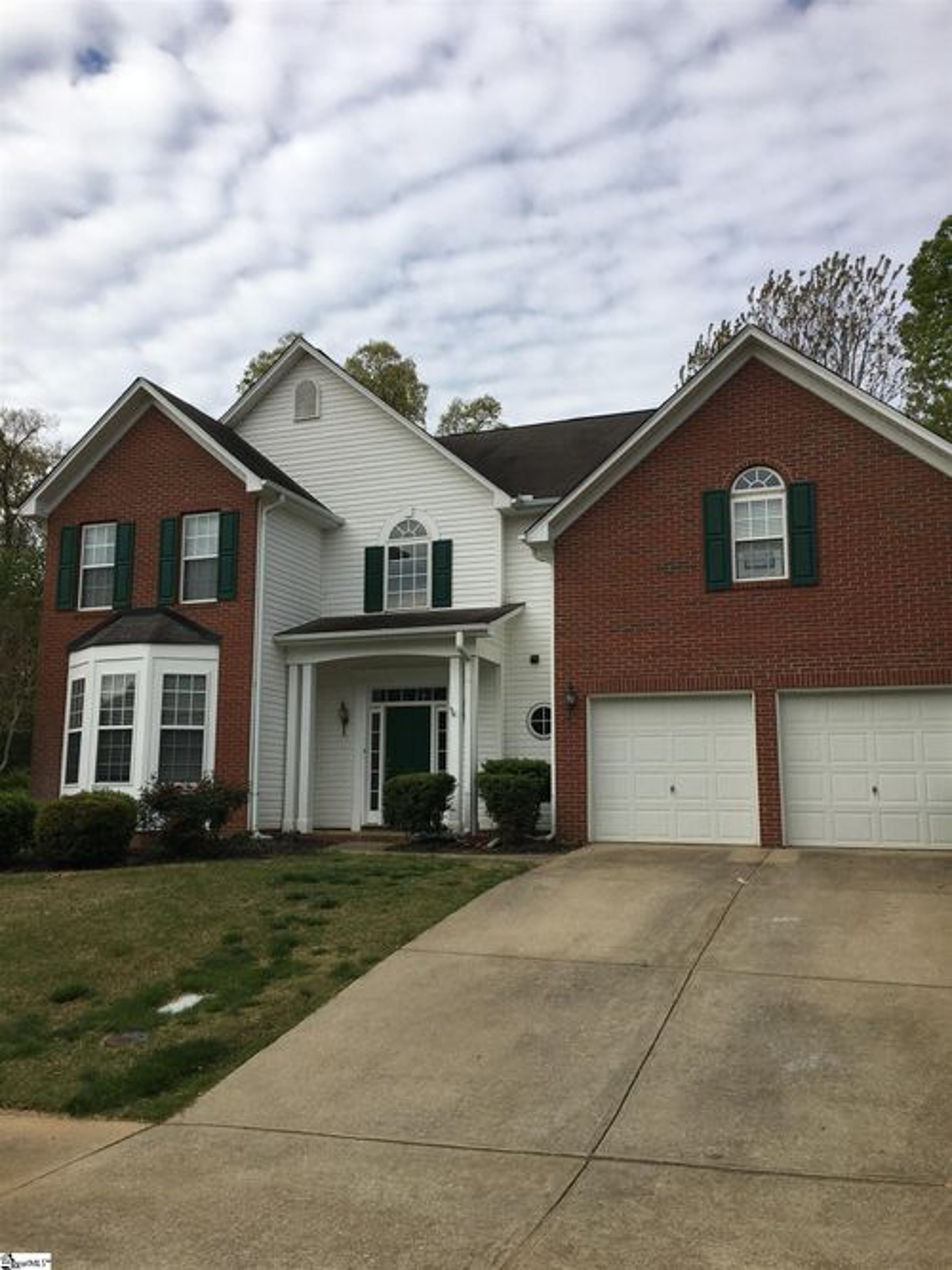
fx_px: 1064
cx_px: 476
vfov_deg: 61.7
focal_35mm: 29
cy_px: 635
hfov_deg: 48.2
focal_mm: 4.15
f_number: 2.2
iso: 25
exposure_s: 1/1789
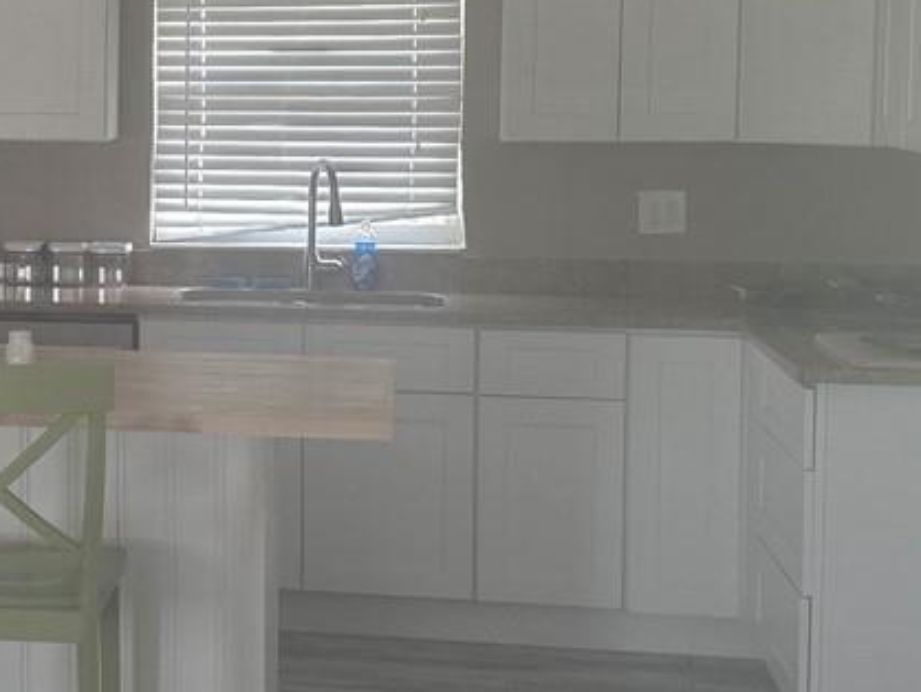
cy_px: 273
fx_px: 2343
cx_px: -185
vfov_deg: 16.8
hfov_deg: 20.8
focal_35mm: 88
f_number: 1.7
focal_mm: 6.3
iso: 250
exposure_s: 1/120
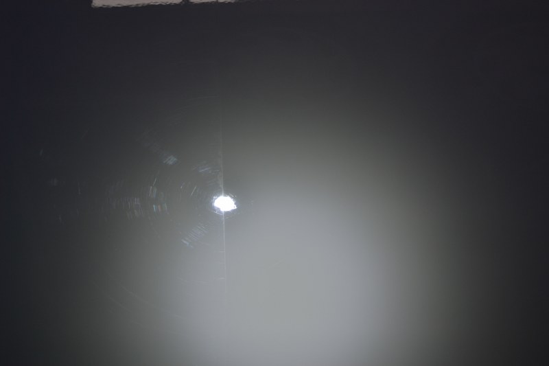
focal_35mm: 82
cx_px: 274
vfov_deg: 16.5
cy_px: 183
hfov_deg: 24.6
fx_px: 1258
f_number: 7.1
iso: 100
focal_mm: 55
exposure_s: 1/200
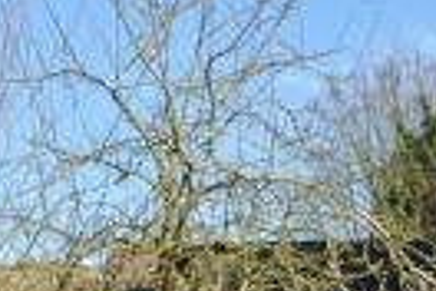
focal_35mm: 134
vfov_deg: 9.5
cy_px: 587
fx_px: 1623
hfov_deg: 15.2
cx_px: 91
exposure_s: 1/60
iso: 100
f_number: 13
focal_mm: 10
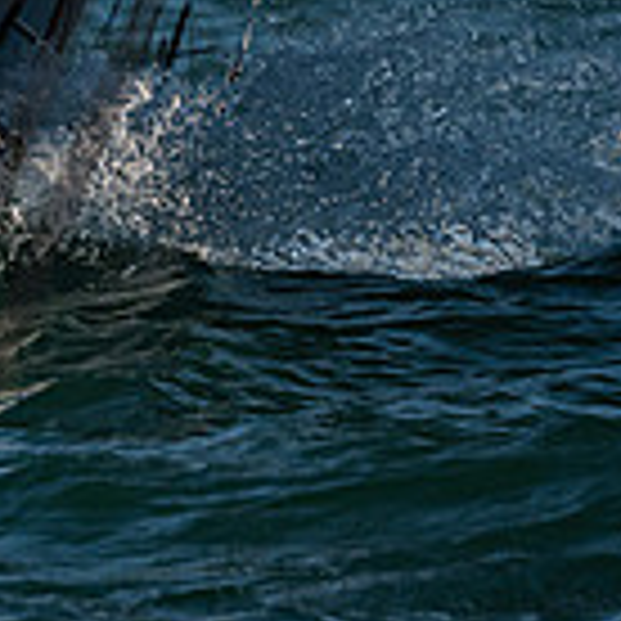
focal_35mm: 1924
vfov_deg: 0.9
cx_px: -85
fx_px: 39050
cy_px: 195
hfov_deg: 0.9
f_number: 5.6
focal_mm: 400
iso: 400
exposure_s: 1/4000
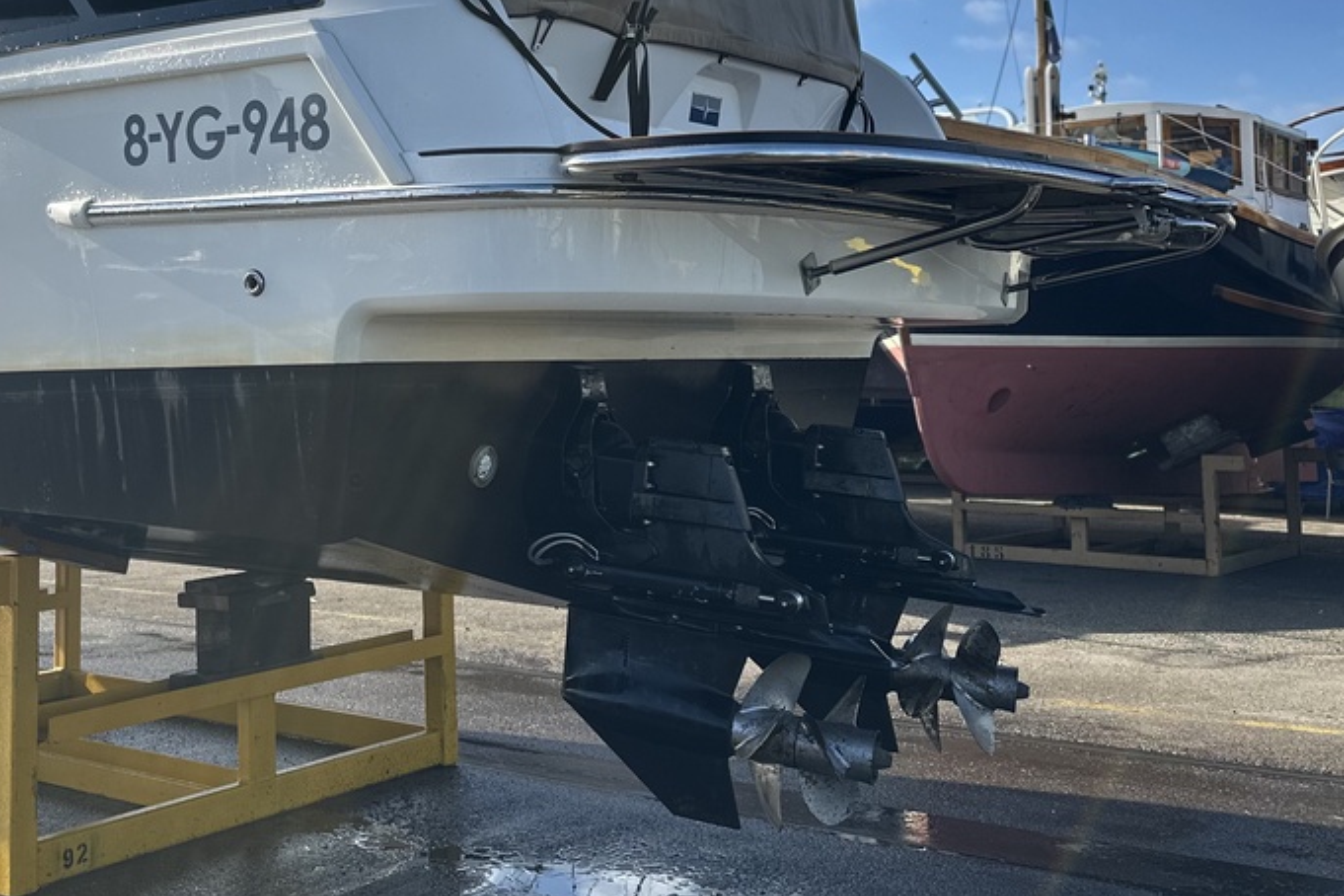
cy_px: 217
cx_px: 330
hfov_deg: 43.0
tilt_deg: +5.5
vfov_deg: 30.0
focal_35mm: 44
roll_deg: +0.7
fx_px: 1643
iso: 80
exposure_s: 1/1916
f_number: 1.78
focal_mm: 6.86
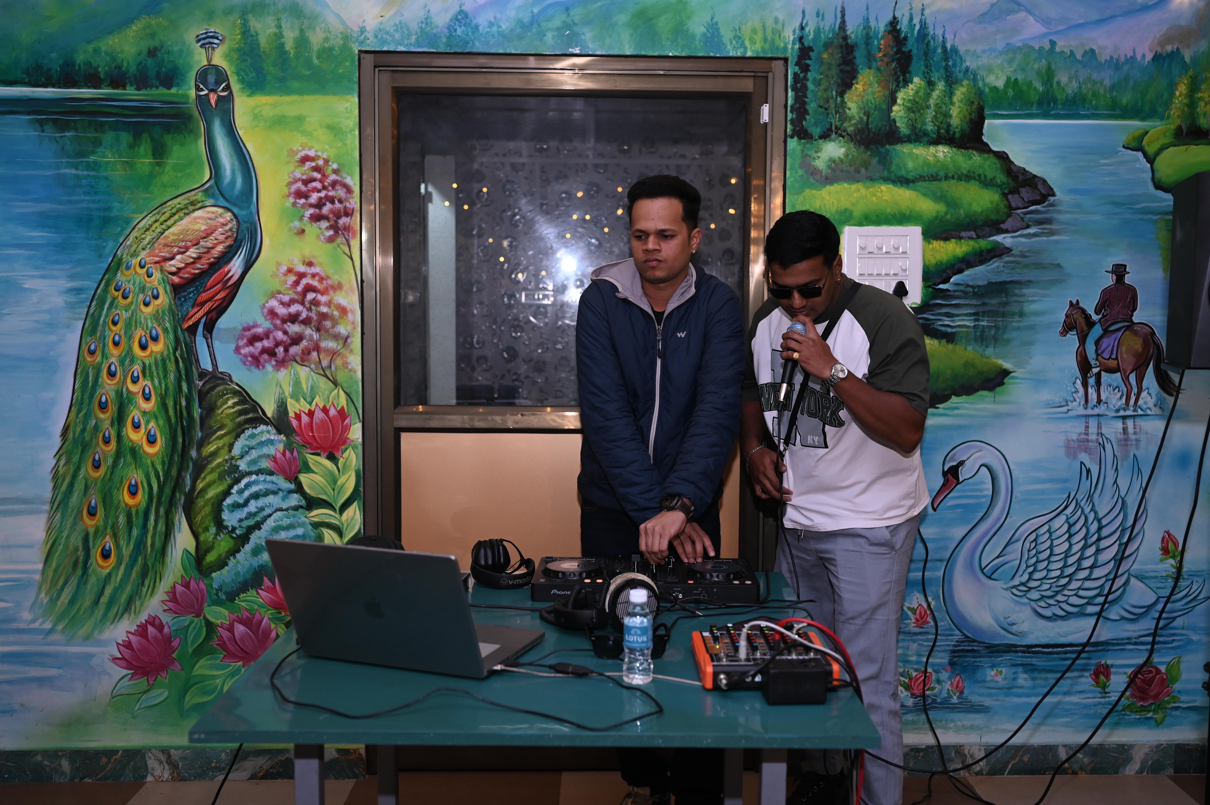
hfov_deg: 54.5
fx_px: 1176
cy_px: 402
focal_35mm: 35
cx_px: 605
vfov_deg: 37.8
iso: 1250
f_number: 2.8
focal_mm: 35
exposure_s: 1/125
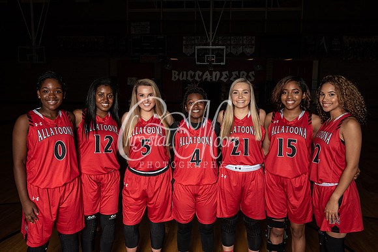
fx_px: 336
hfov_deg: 58.7
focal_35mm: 32
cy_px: 126
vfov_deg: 41.1
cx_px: 189
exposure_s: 1/200
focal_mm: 32
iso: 320
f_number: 14
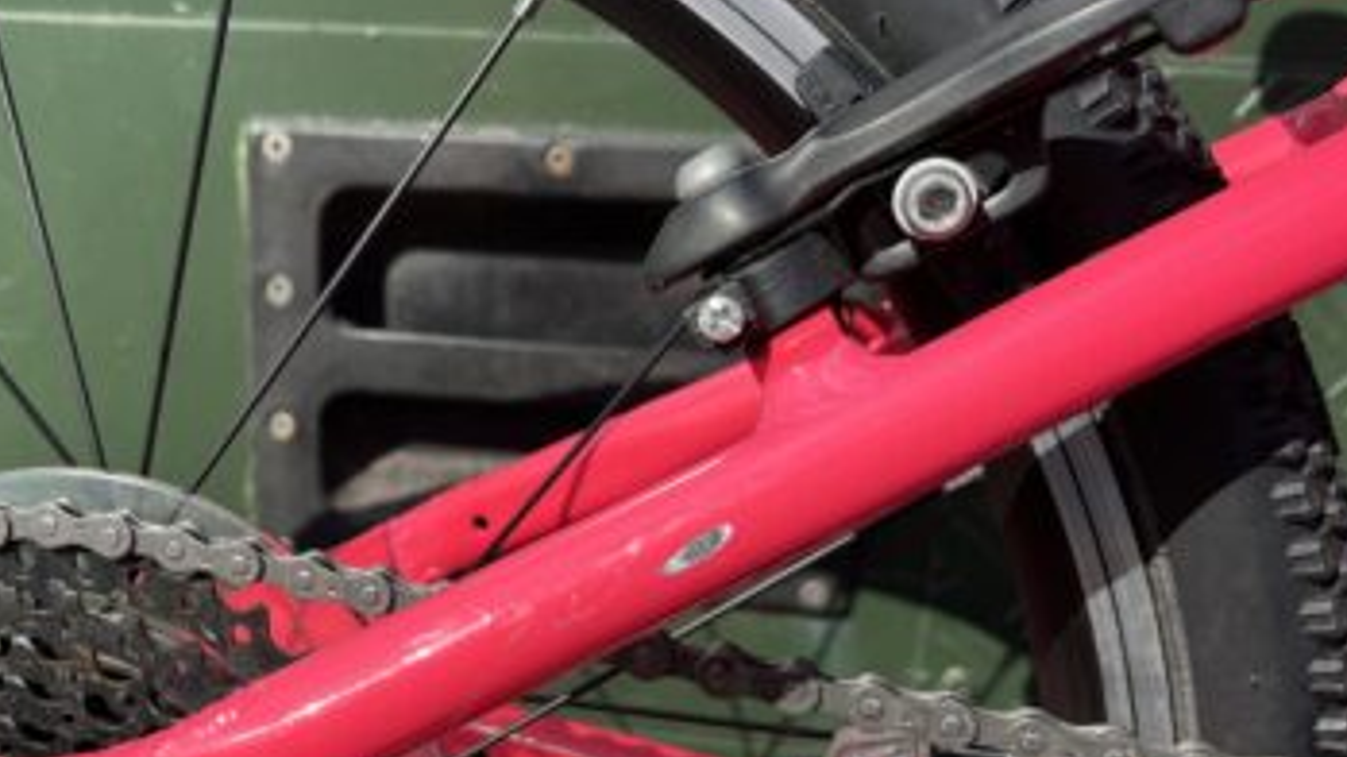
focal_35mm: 39
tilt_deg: -18.1
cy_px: 521
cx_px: 509
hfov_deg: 51.1
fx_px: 1392
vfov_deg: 30.1
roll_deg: -0.9
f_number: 1.6
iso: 50
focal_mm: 5.1
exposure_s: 1/2463
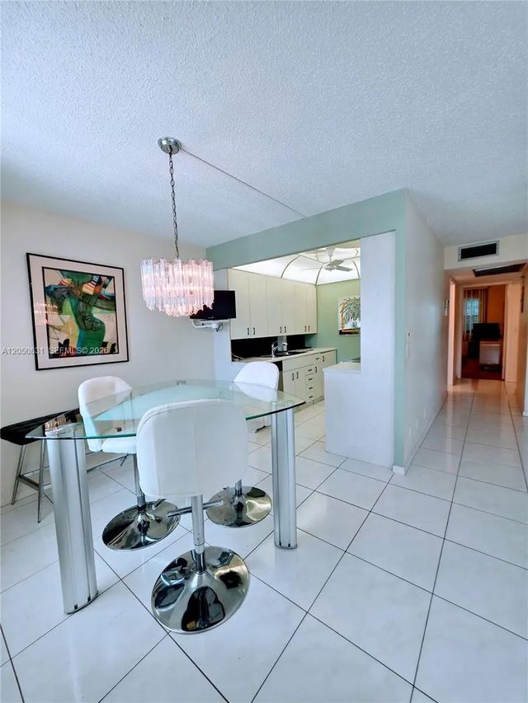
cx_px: 264
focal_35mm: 13
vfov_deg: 106.2
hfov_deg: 89.9
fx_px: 264
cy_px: 352
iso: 80
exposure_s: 1/120
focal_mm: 2.2
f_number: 1.9
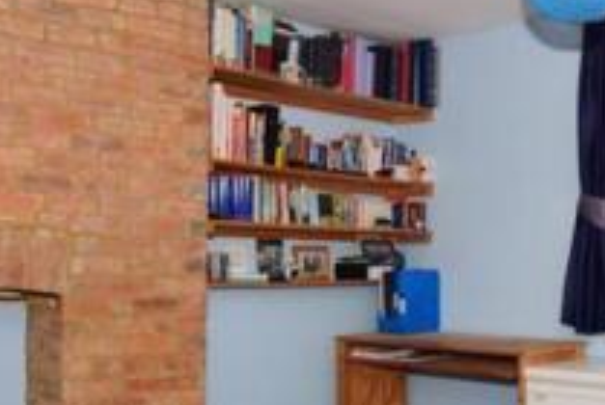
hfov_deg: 40.6
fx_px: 791
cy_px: 270
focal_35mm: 47
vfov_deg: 28.5
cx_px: 460
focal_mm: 10
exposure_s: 1/125
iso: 200
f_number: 5.6
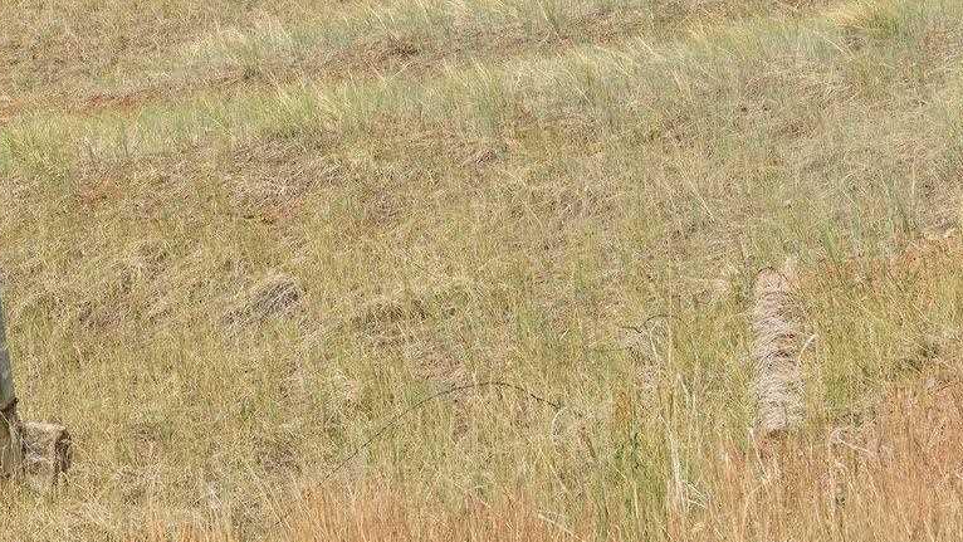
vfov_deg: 12.0
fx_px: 2503
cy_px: -191
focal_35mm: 98
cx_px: 263
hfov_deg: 21.6
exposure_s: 1/800
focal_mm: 35
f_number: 8
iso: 400
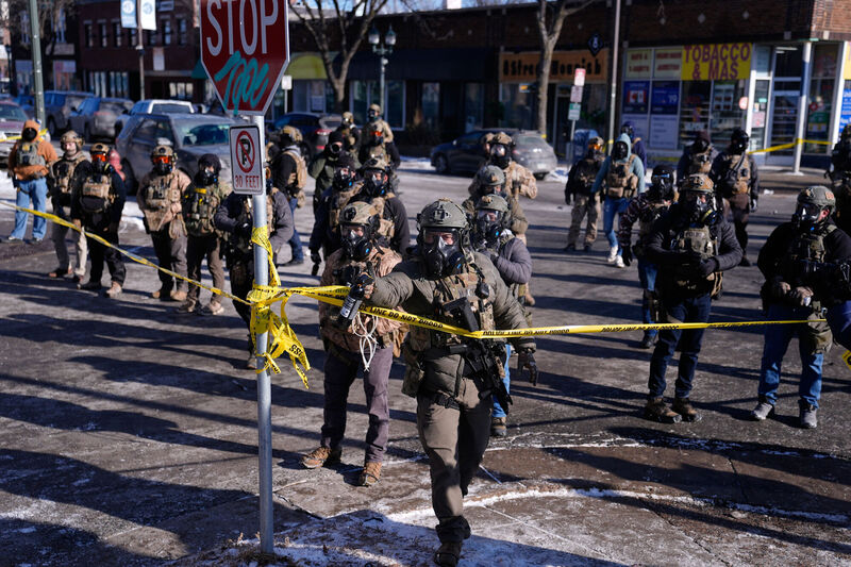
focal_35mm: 47
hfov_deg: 41.9
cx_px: 426
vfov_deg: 28.6
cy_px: 284
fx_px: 1111
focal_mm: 47
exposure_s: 1/4000
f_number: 2.8
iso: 200
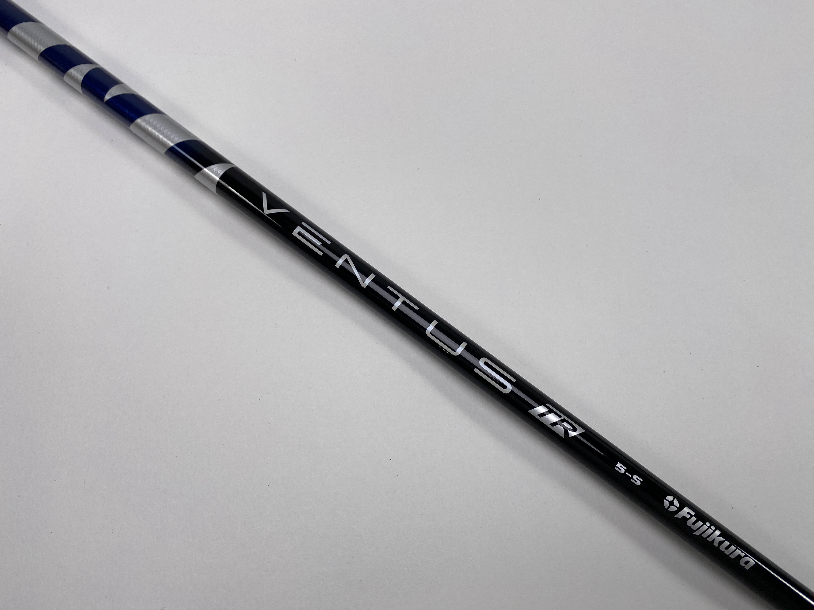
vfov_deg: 53.1
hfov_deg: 67.3
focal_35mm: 26
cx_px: 407
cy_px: 305
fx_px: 611
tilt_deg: -70.3
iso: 32
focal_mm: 4.25
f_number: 1.8
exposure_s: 1/536
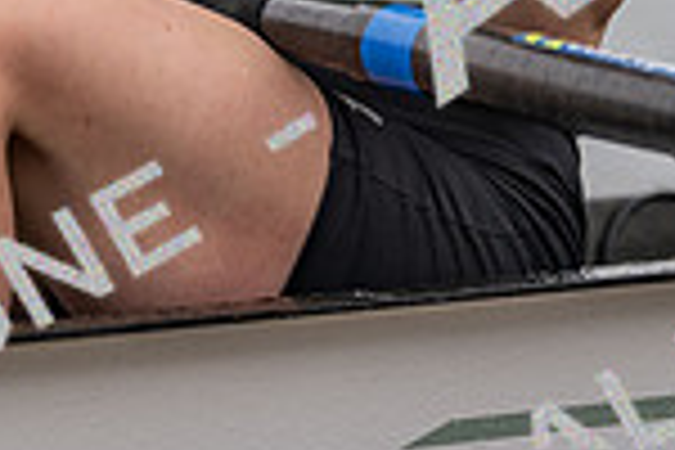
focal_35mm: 523
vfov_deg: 2.6
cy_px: -322
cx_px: 27
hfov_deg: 3.9
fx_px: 9805
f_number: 1.8
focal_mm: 135
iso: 64
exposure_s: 1/2000
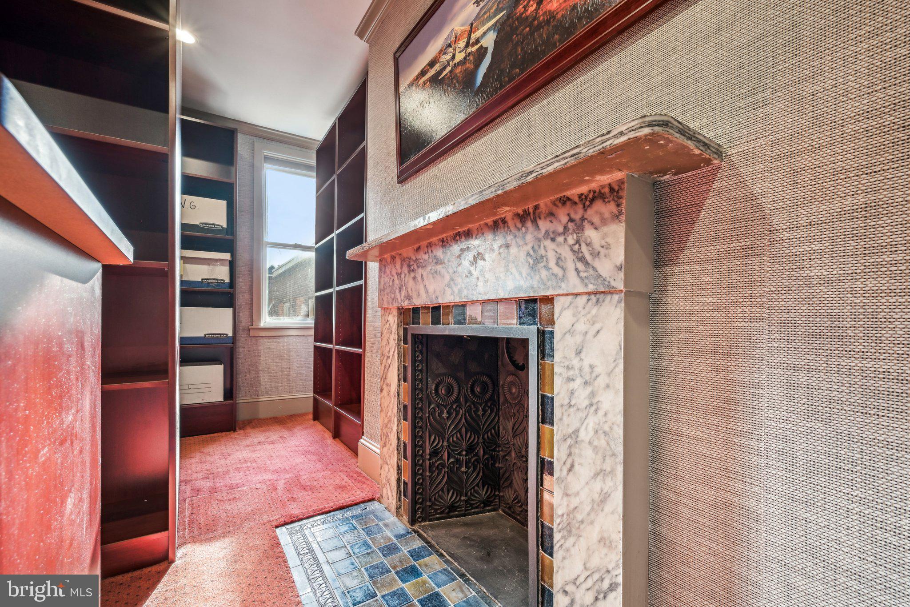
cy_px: 304
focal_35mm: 16
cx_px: 455
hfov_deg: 96.7
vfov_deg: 73.7
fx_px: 404
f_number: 8
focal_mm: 16
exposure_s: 1/25
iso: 400
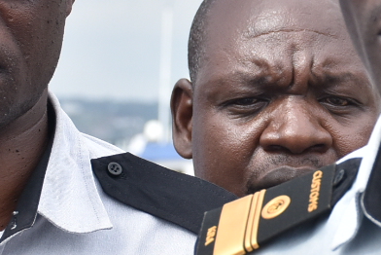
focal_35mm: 322
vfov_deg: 4.3
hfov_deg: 6.4
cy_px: 156
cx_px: 455
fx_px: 3410
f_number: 6.3
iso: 320
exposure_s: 1/500
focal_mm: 52
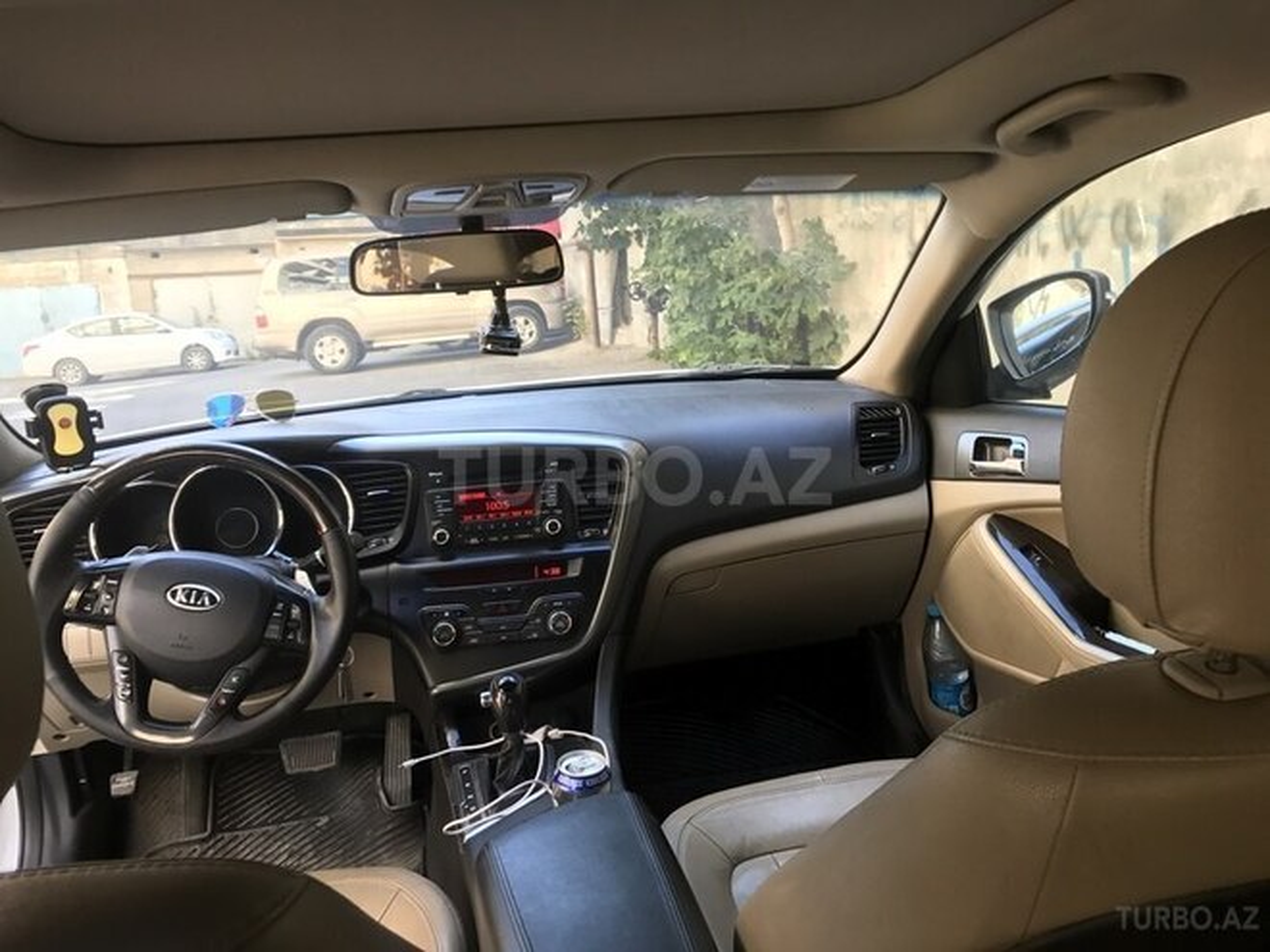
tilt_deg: -10.6
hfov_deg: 63.4
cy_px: 476
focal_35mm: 28
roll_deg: +3.4
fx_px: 1027
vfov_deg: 49.7
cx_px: 635
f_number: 1.8
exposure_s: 1/90
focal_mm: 3.99
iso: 40
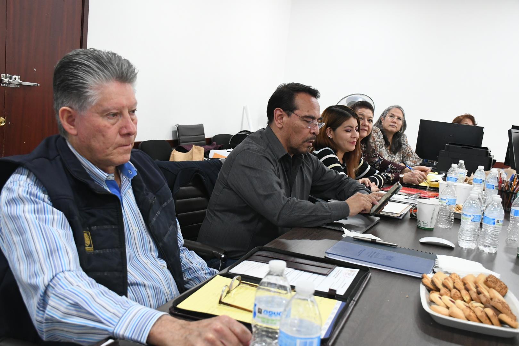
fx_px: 519
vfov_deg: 36.9
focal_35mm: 36
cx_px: 260
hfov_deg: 53.1
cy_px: 173
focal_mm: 24
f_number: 5.6
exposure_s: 1/125
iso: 3200
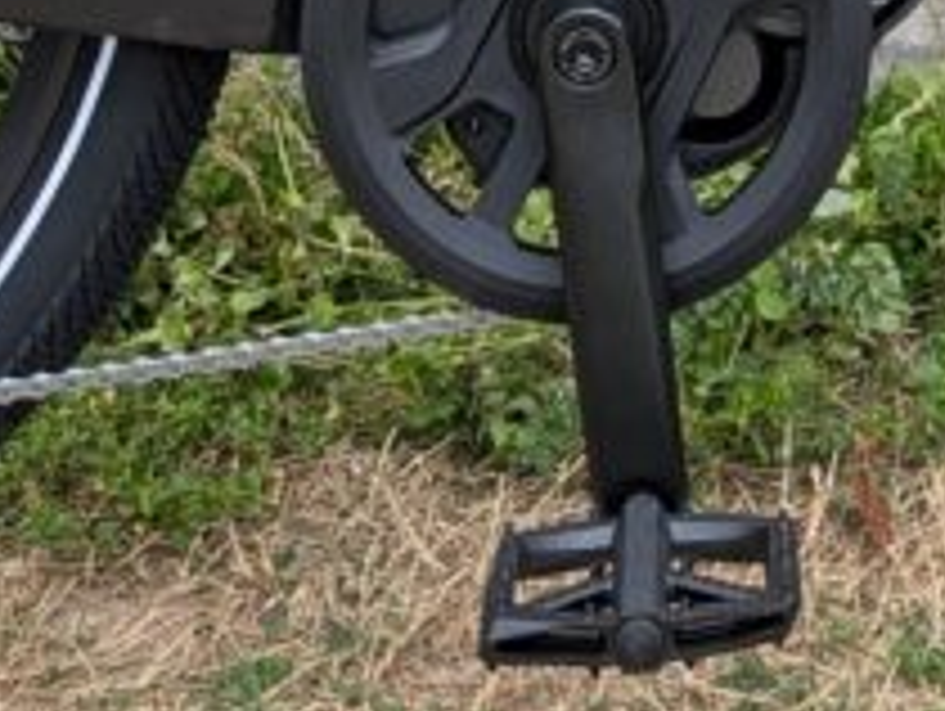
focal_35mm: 137
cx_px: 801
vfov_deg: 9.8
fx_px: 3744
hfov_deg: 14.3
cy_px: -882
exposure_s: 1/105
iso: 31
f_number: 1.7
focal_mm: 4.53
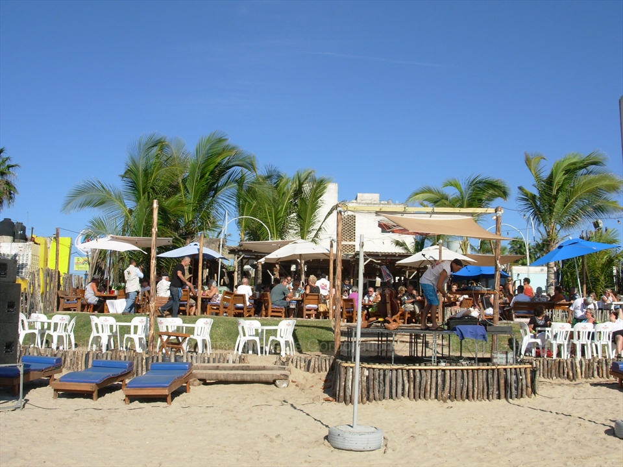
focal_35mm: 38
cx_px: 312
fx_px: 684
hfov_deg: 49.0
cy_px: 234
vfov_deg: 37.7
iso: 50
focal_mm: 6.3
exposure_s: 1/627
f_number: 4.9
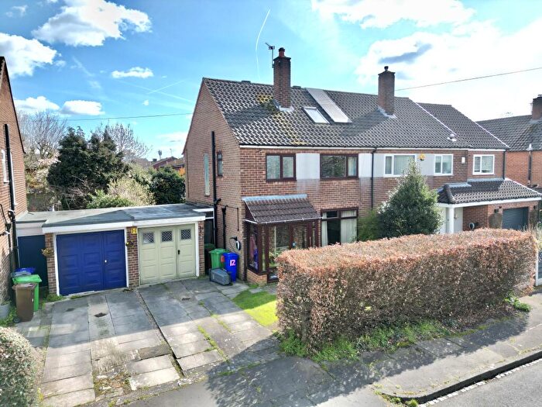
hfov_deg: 71.6
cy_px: 204
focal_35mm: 24
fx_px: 376
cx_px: 271
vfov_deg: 56.8
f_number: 1.7
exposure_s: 1/1250
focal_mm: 6.72
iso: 100
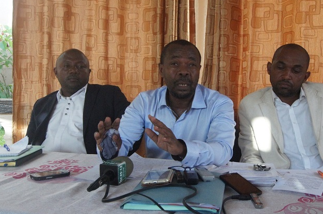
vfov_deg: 33.3
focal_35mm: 40
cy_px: 105
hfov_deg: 48.2
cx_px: 194
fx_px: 358
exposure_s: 1/320
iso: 3200
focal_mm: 22
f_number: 10
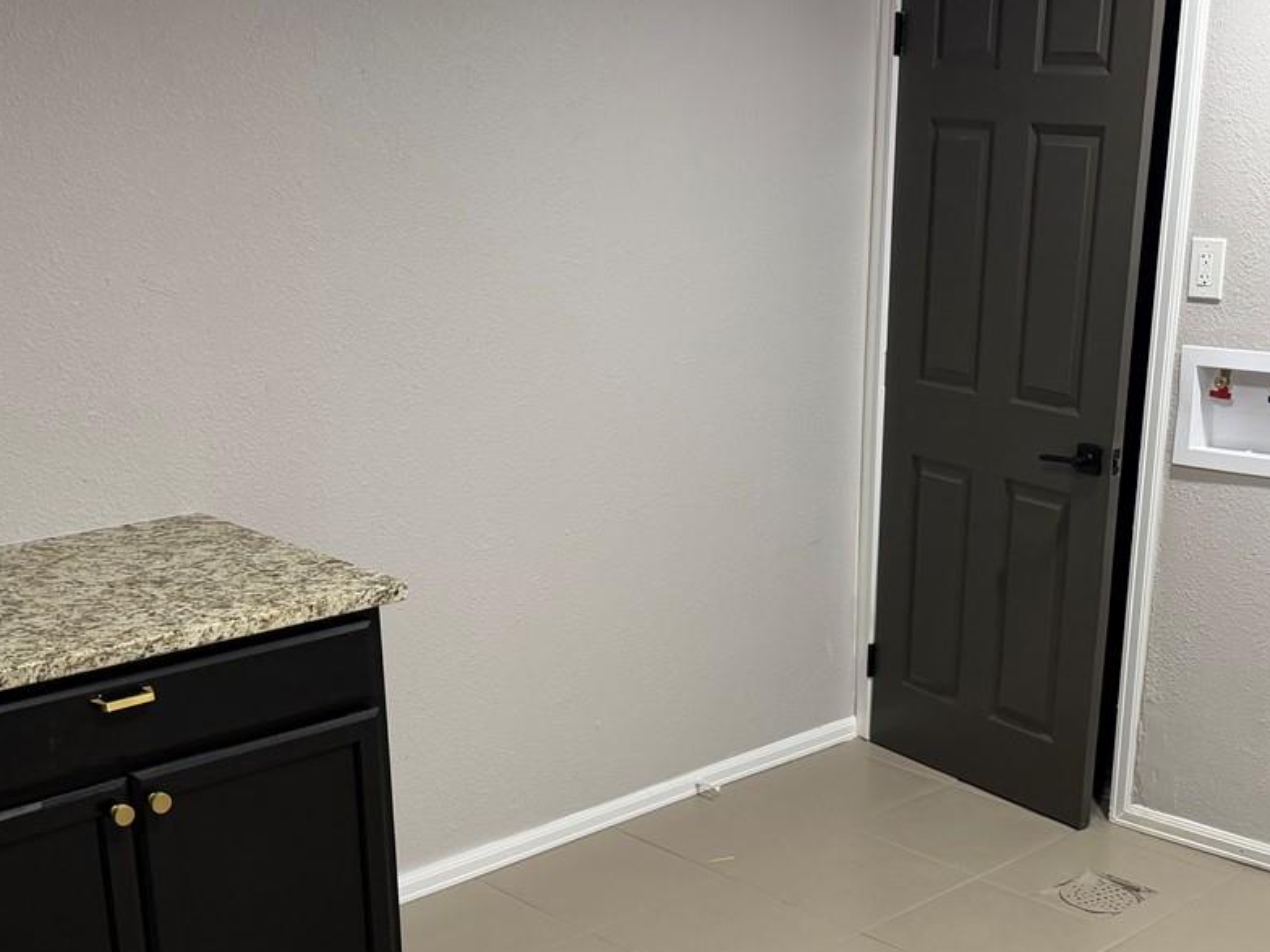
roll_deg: -0.5
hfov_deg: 38.8
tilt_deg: -20.2
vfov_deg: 29.3
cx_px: 760
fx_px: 1798
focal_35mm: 49
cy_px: 704
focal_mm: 6.76
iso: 200
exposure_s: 1/60
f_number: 1.78
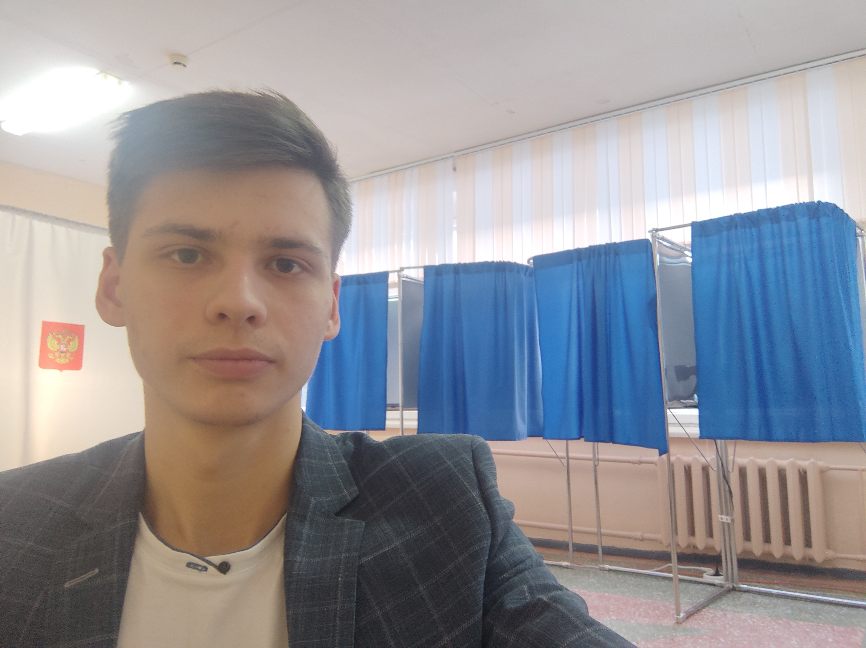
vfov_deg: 53.0
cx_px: 433
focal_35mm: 26
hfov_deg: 67.3
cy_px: 324
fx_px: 650
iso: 162
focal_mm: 3.14
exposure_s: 1/30
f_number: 2.2
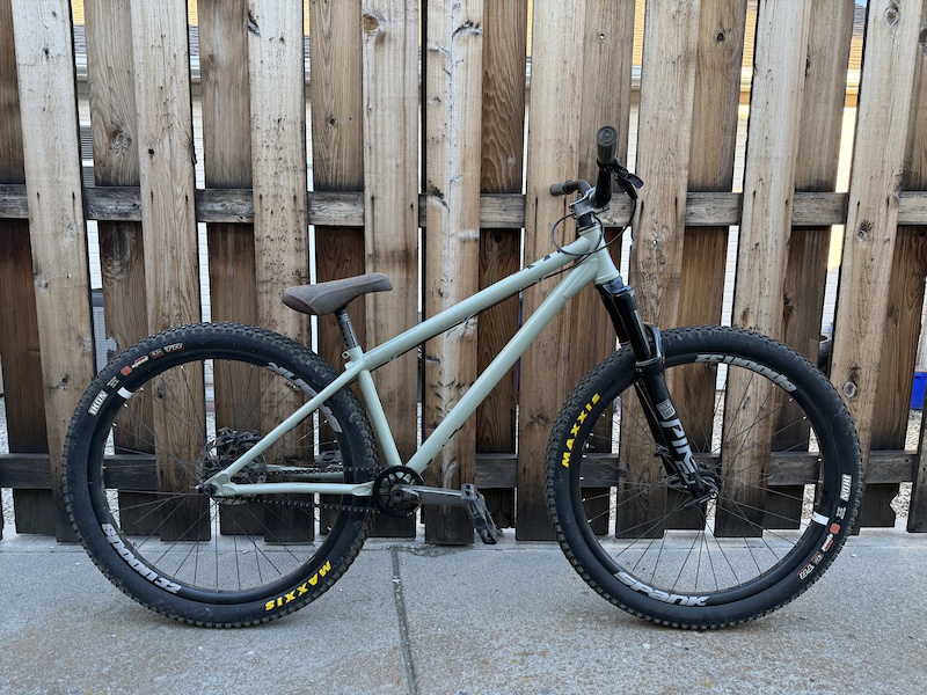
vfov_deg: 56.8
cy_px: 348
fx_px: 643
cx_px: 464
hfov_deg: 71.6
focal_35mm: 24
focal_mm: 6.76
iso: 160
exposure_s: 1/229
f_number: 1.78
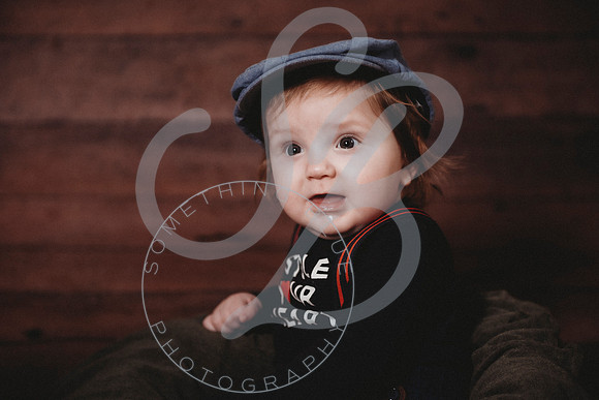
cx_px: 307
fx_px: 1198
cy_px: 195
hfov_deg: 28.1
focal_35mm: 72
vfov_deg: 18.9
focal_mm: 70
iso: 100
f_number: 2.8
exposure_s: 1/125
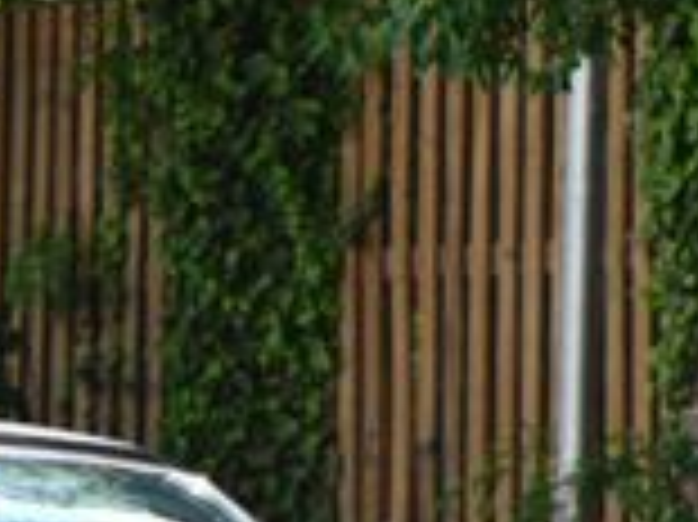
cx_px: -68
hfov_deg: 3.3
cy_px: 549
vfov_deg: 2.4
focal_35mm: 606
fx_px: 12210
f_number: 5.6
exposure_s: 1/250
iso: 220
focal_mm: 102
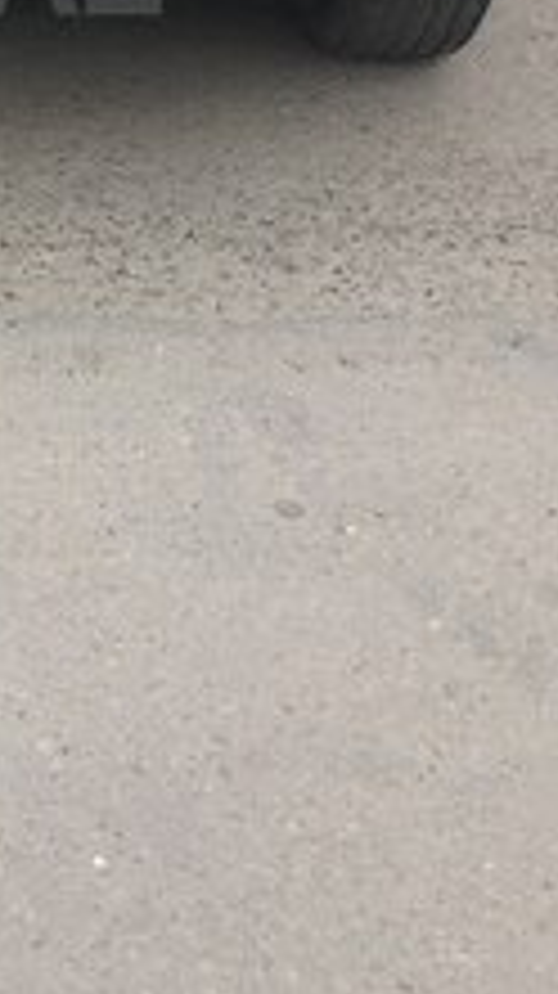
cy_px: -36
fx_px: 1871
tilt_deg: -22.3
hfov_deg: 16.0
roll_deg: +1.0
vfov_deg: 27.7
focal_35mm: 71
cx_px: -184
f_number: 2.2
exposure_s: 1/432
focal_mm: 4.15
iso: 32
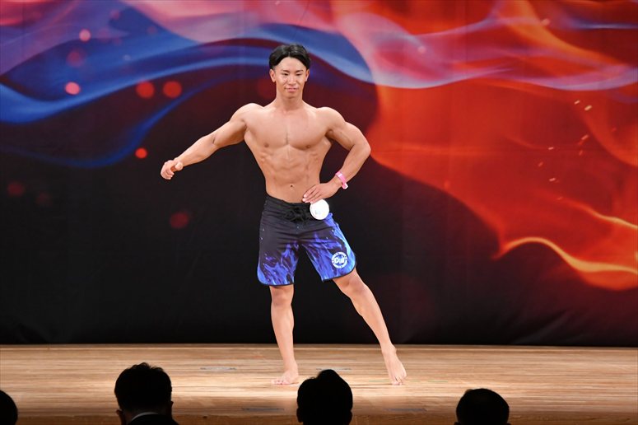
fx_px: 4251
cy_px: 212
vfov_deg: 5.7
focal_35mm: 240
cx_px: 319
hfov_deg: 8.6
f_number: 5.6
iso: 3200
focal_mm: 160
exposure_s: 1/400
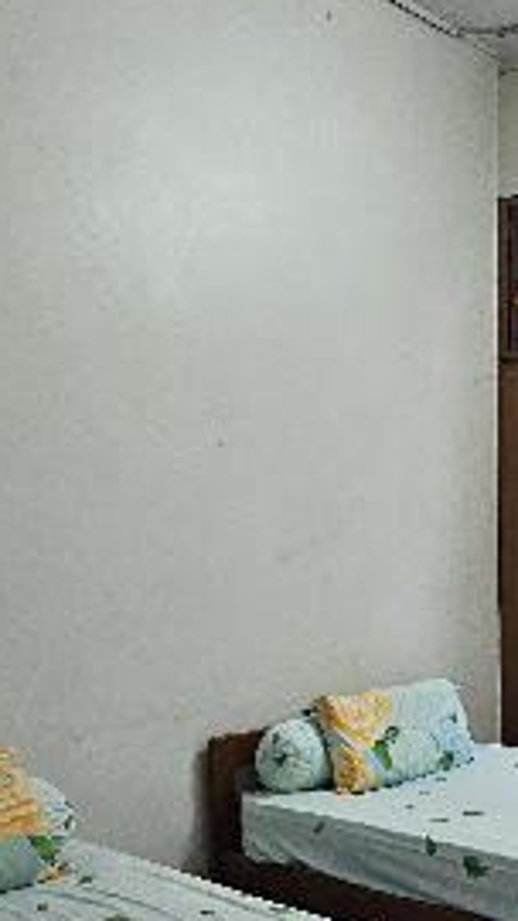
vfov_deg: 46.8
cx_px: 446
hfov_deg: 27.5
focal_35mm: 42
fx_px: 1025
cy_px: 679
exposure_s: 1/33.3
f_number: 2.2
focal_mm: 2.2
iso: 320
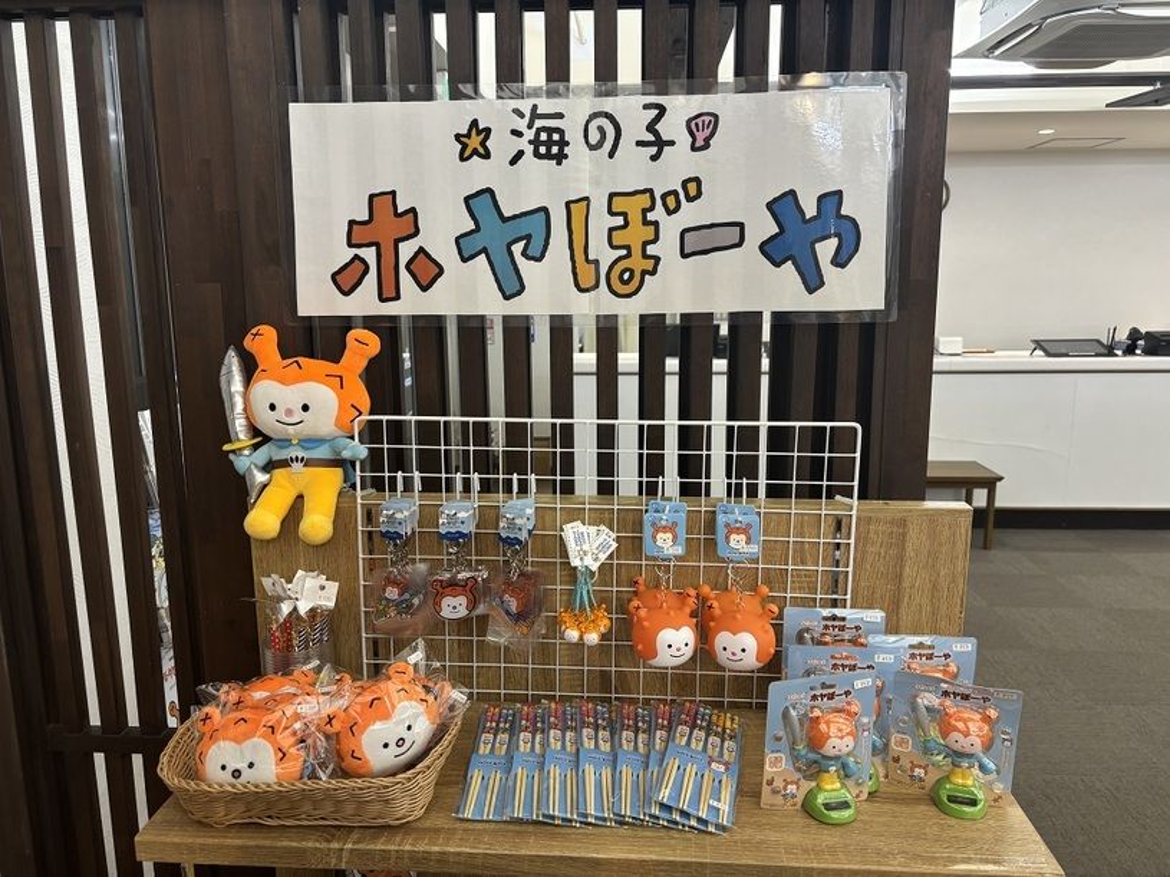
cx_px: 585
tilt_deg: -10.1
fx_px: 879
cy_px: 438
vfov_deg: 53.1
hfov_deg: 67.3
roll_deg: +0.6
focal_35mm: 26
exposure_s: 1/50
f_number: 1.6
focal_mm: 5.96
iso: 80
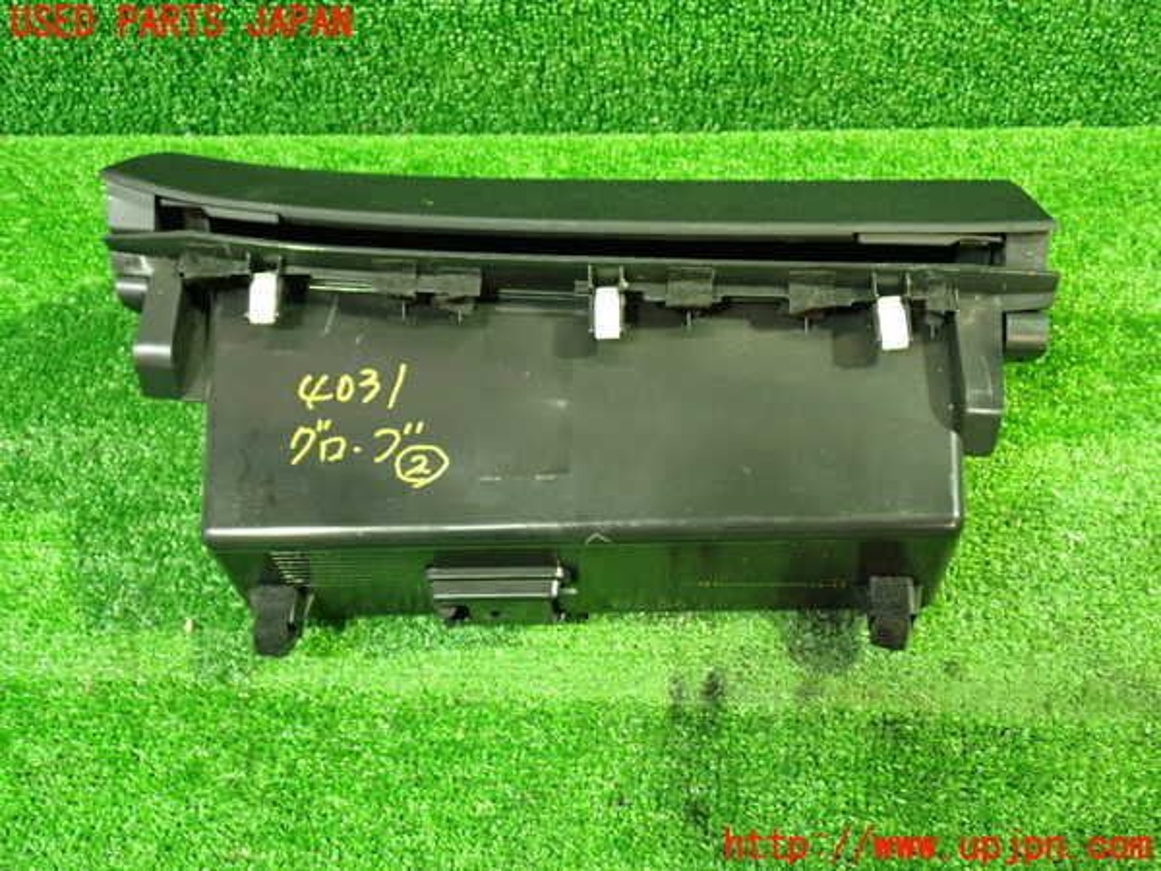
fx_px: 1207
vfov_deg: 39.7
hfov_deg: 51.4
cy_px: 436
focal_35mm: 36
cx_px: 580
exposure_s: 1/15
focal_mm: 6.37
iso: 800
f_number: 2.5
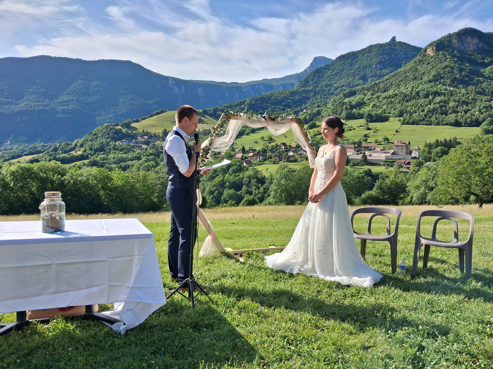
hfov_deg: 65.3
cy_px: 184
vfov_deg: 51.4
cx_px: 246
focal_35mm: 27
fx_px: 385
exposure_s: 1/802
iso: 25
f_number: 1.8
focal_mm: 4
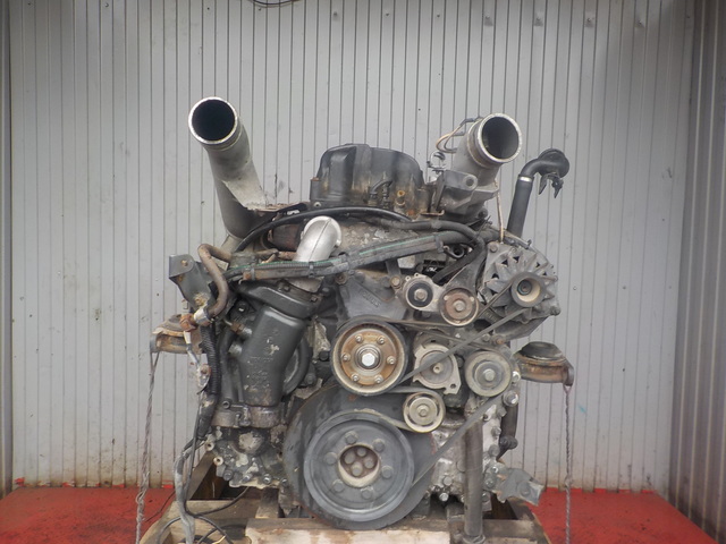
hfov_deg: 60.0
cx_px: 363
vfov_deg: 46.8
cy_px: 272
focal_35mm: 30
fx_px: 629
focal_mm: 4.1
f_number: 3.3
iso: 125
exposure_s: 1/30
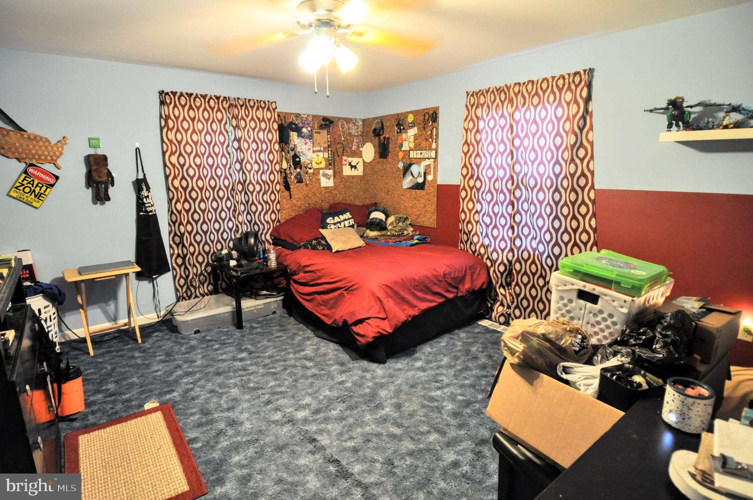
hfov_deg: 90.1
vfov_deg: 67.2
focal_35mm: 18
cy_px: 250
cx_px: 376
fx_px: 376
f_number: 4
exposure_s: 1/30
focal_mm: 12
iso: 1100
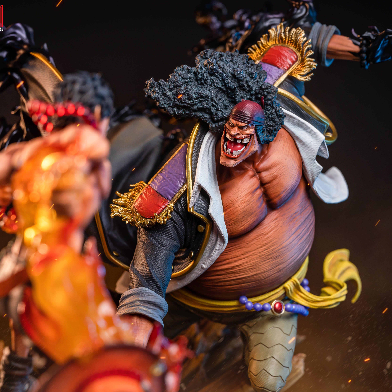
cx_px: 159
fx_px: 1153
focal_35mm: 90
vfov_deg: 19.3
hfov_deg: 19.3
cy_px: 195
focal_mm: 70
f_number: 6.3
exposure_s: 1/80
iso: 200
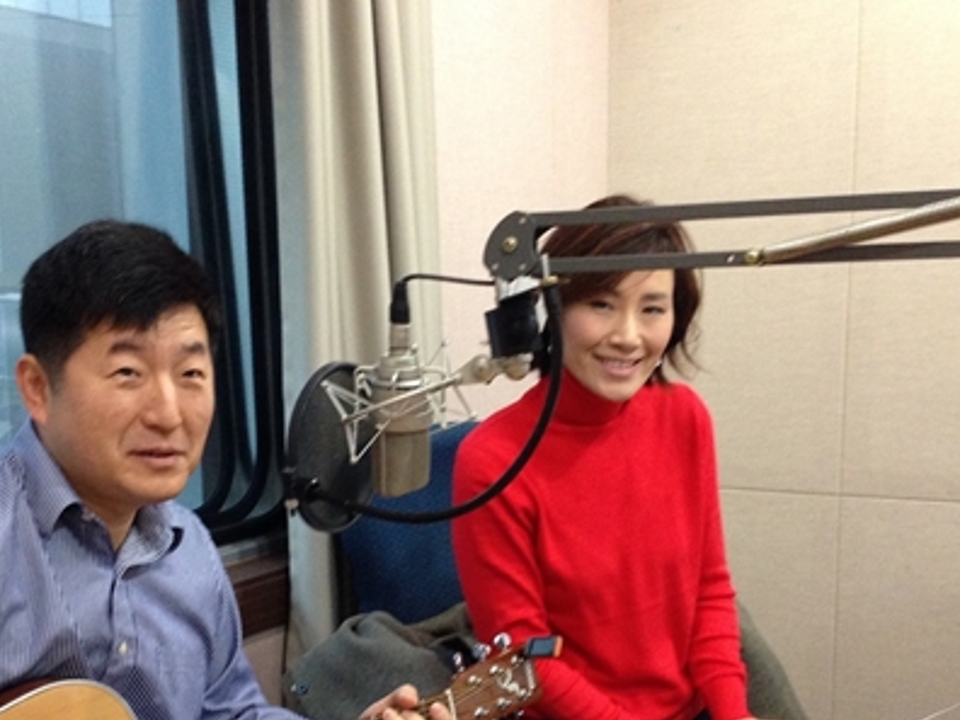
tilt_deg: -9.4
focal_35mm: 50
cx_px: 356
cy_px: 528
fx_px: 1387
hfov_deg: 37.9
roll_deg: +0.5
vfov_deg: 28.7
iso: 250
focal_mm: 4.12
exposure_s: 1/20
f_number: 2.4
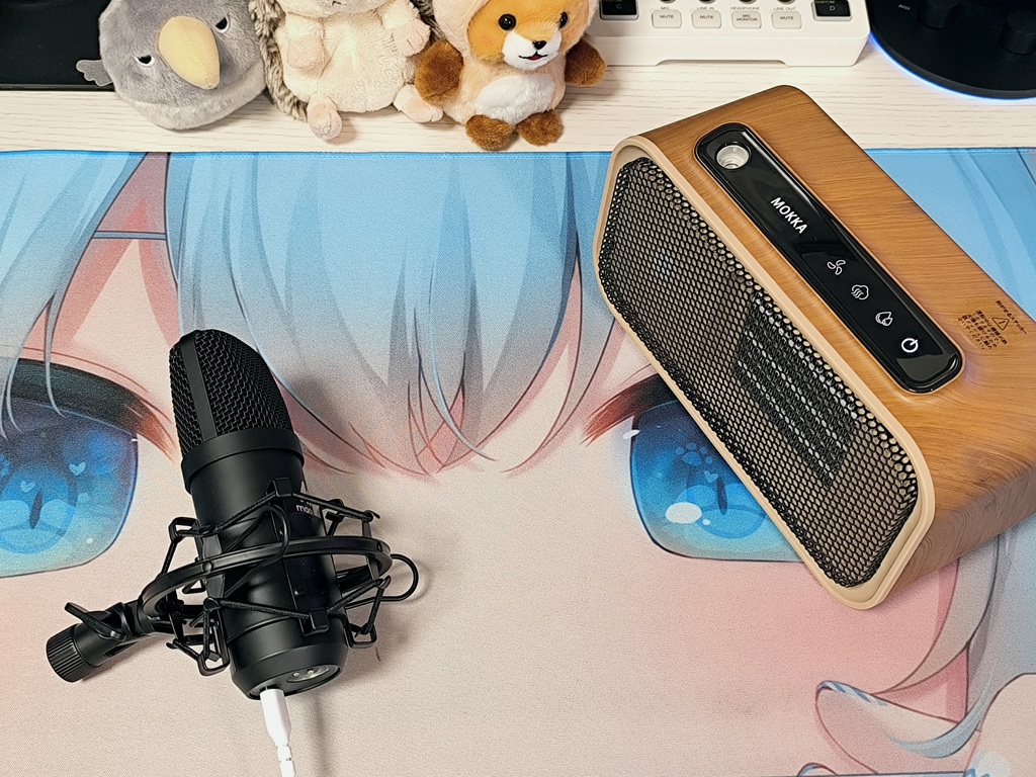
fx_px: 1257
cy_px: 388
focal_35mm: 42
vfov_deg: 34.3
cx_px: 518
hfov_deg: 44.8
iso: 1250
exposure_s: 1/50
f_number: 1.65
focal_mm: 6.14
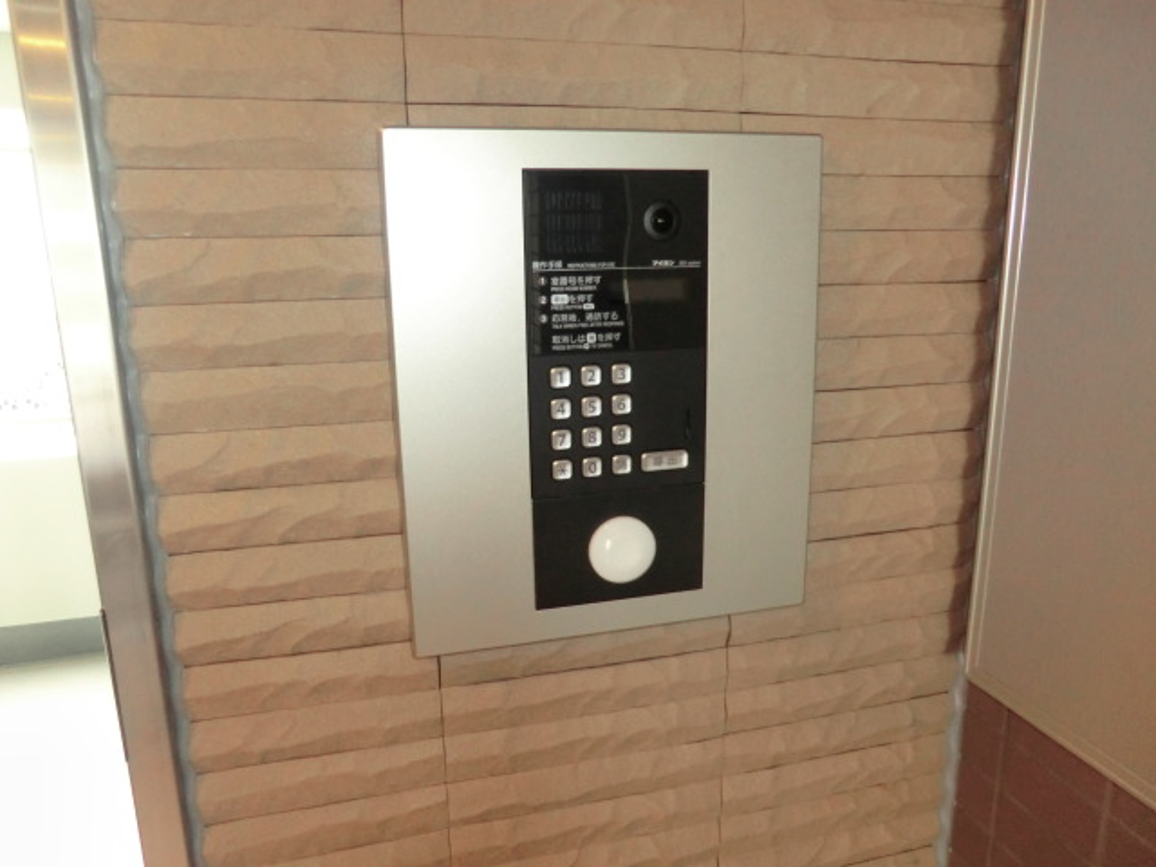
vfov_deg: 56.8
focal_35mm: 24
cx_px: 578
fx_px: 801
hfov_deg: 71.6
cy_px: 434
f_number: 3.2
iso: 400
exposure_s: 1/20
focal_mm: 4.3
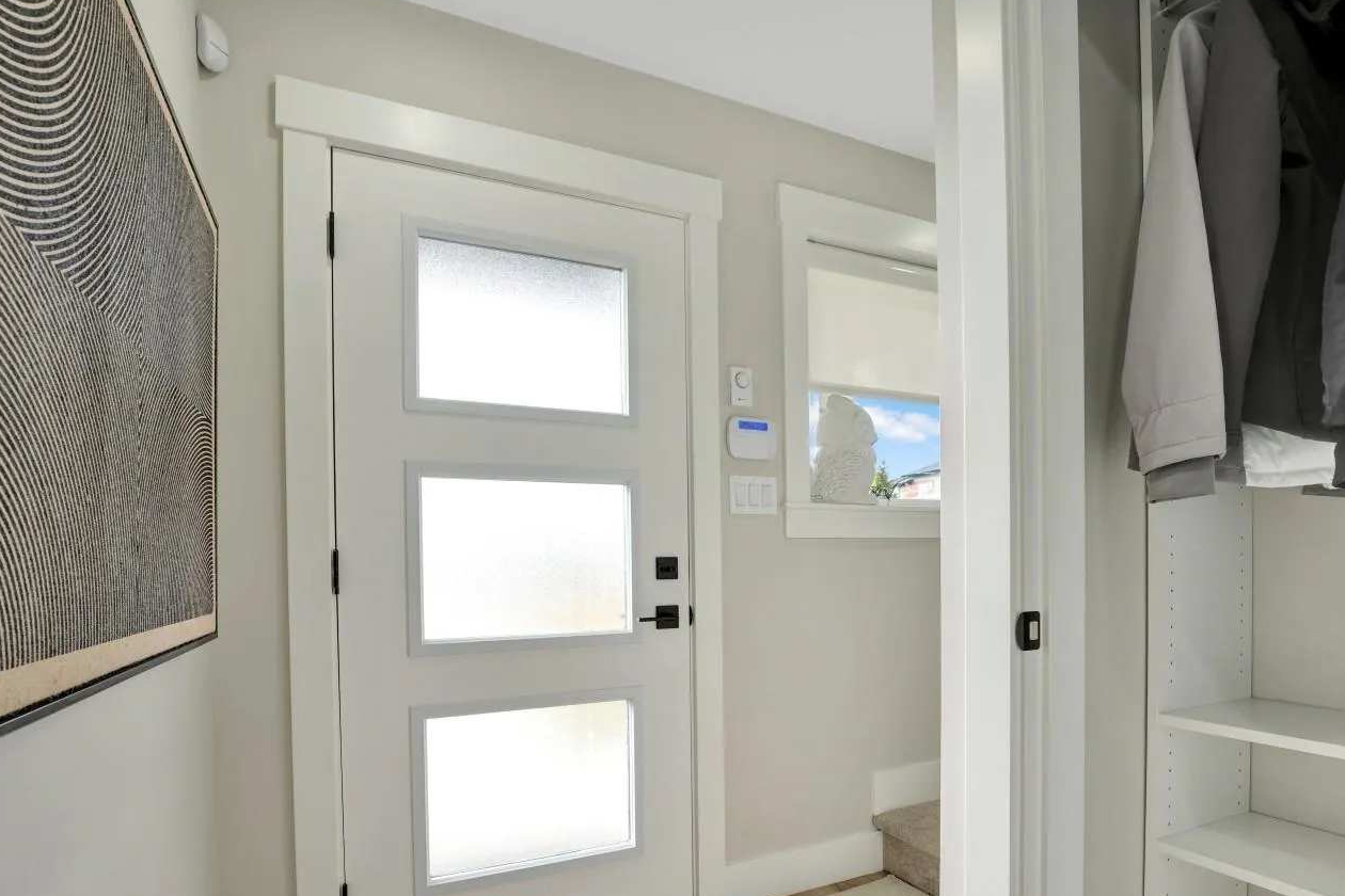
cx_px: 700
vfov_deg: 64.2
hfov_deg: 87.6
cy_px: 564
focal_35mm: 19
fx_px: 701
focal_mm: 14.6
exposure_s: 1/50
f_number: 8
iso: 400
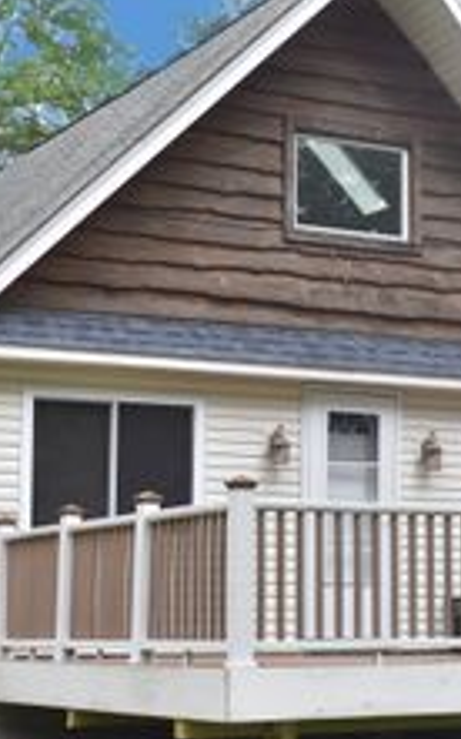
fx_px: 1810
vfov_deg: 23.0
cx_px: 441
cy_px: 386
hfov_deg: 14.3
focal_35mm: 90
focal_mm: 26
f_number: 5.6
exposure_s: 1/250
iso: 220
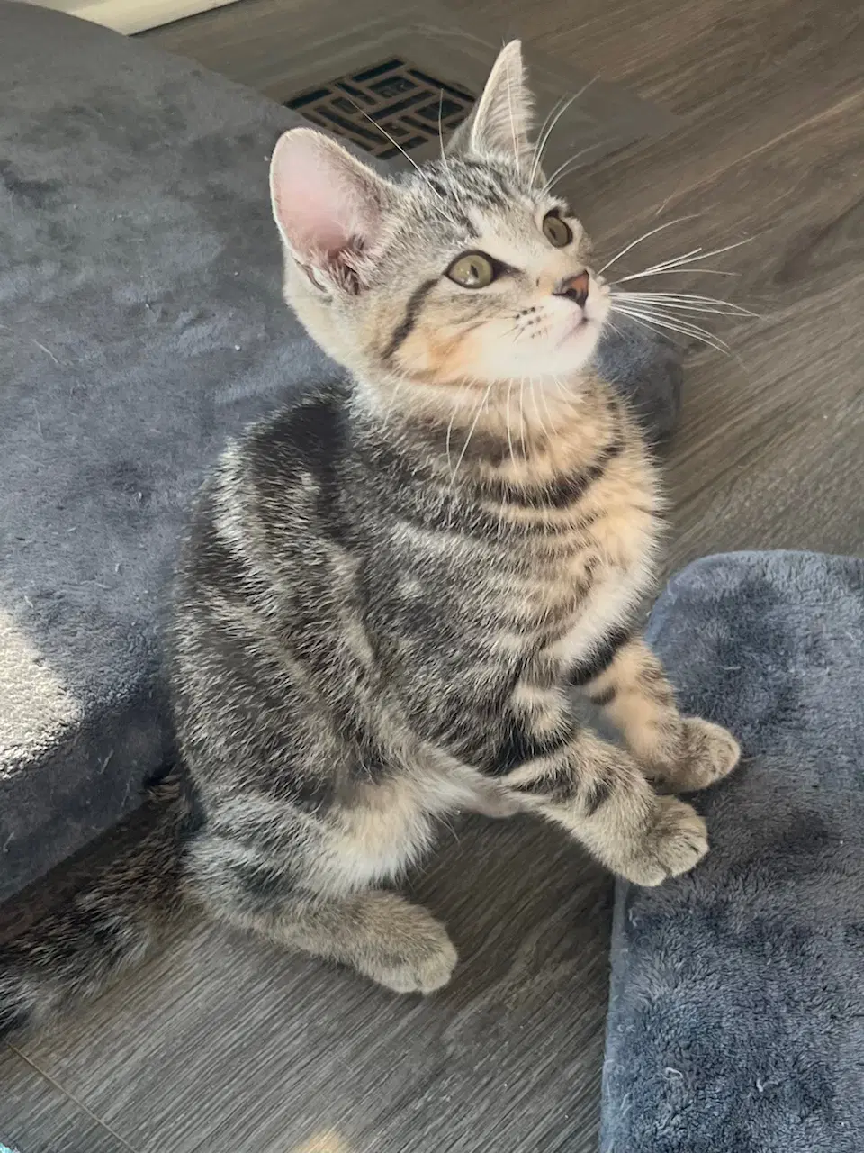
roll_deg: -11.5
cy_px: 576
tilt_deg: -40.5
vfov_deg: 67.3
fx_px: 865
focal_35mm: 26
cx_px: 432
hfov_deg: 53.1
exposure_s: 1/122
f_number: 1.6
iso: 50
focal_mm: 5.1
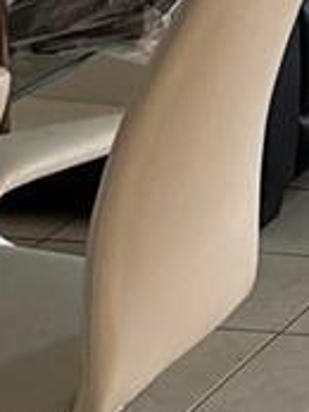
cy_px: -333
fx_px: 1973
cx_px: 1048
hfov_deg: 7.4
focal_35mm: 166
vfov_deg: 11.1
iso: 320
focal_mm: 6.76
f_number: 1.78
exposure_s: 1/60
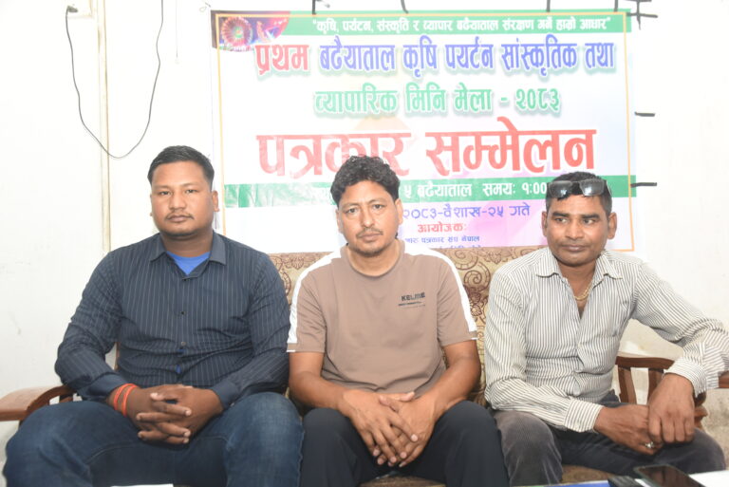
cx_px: 364
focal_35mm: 32
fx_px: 648
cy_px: 244
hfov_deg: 58.7
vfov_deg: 41.2
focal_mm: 32
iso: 2000
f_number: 7.1
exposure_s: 1/100
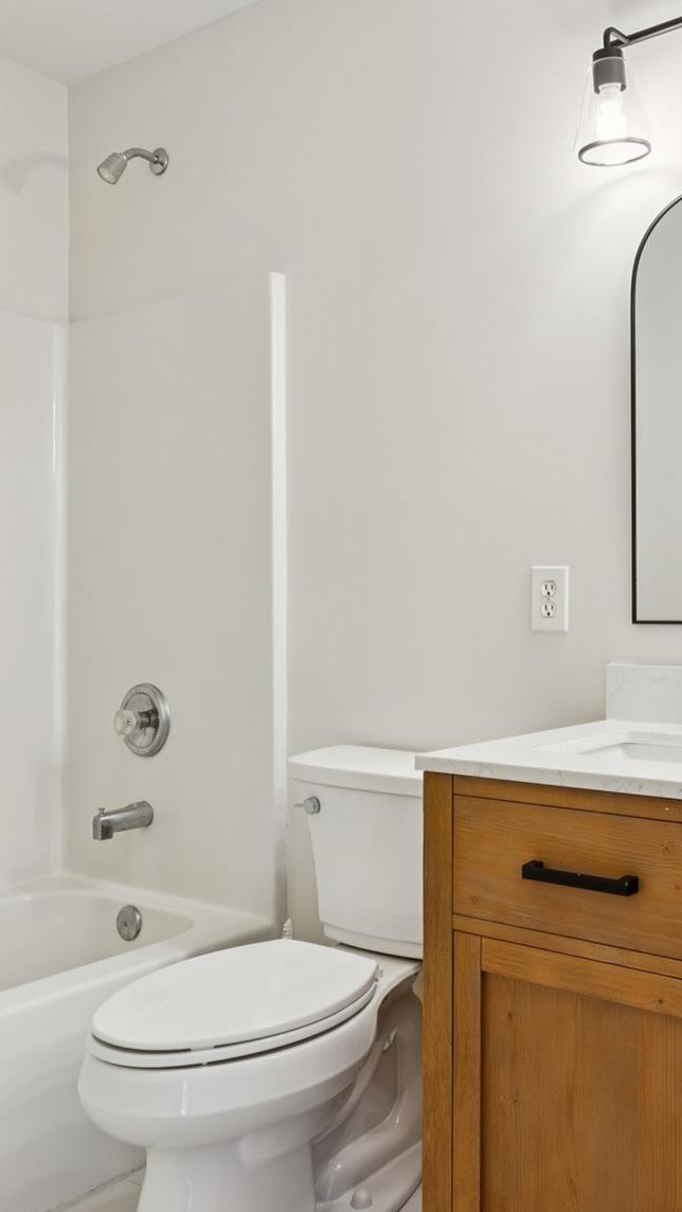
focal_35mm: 32
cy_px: 637
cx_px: 550
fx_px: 1012
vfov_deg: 61.8
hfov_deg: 36.0
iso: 100
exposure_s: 1/2
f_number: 13
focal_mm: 16.8
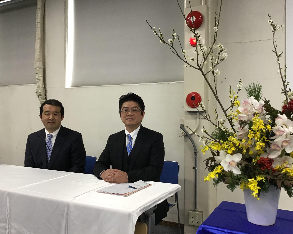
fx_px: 286
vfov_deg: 44.5
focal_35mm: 33
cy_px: 119
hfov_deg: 54.2
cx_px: 159
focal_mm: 3.3
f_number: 2.4
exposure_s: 1/30
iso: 50
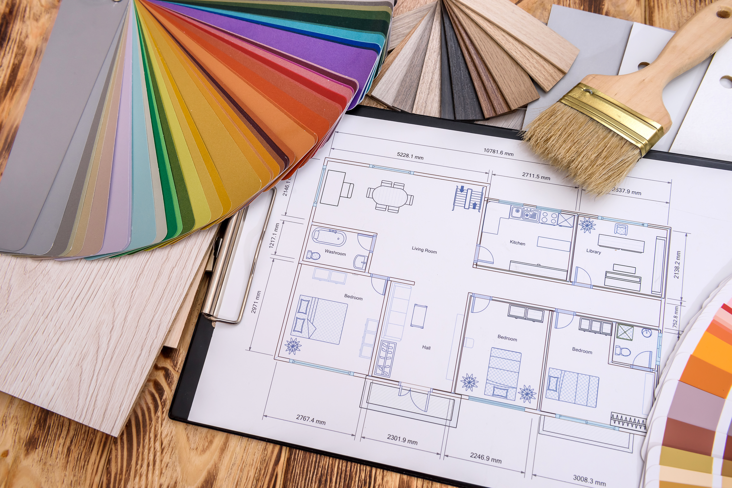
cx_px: 366
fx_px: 692
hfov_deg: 55.8
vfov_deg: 38.9
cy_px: 244
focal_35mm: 34
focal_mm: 34
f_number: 9
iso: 400
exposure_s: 1/160
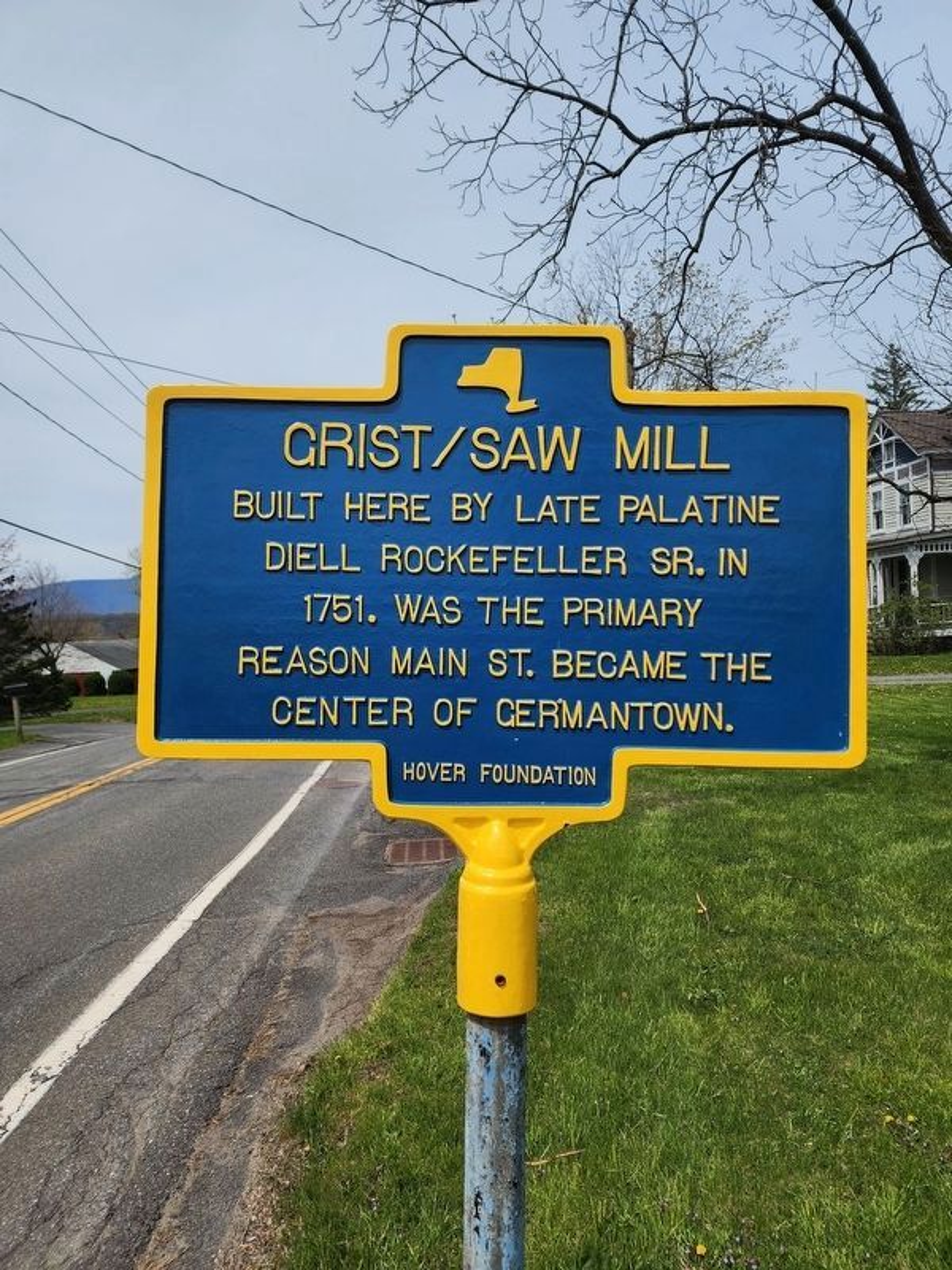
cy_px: 635
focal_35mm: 23
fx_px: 843
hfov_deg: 58.9
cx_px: 476
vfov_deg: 73.9
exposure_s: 1/1785
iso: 12
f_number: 1.8
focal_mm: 6.4
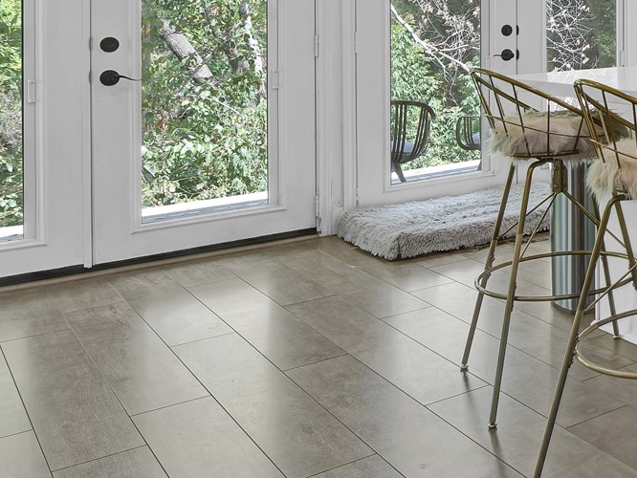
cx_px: 854
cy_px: 23
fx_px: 865
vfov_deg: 29.3
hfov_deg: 30.5
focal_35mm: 47
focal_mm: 15
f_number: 8
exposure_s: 1/20
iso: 100
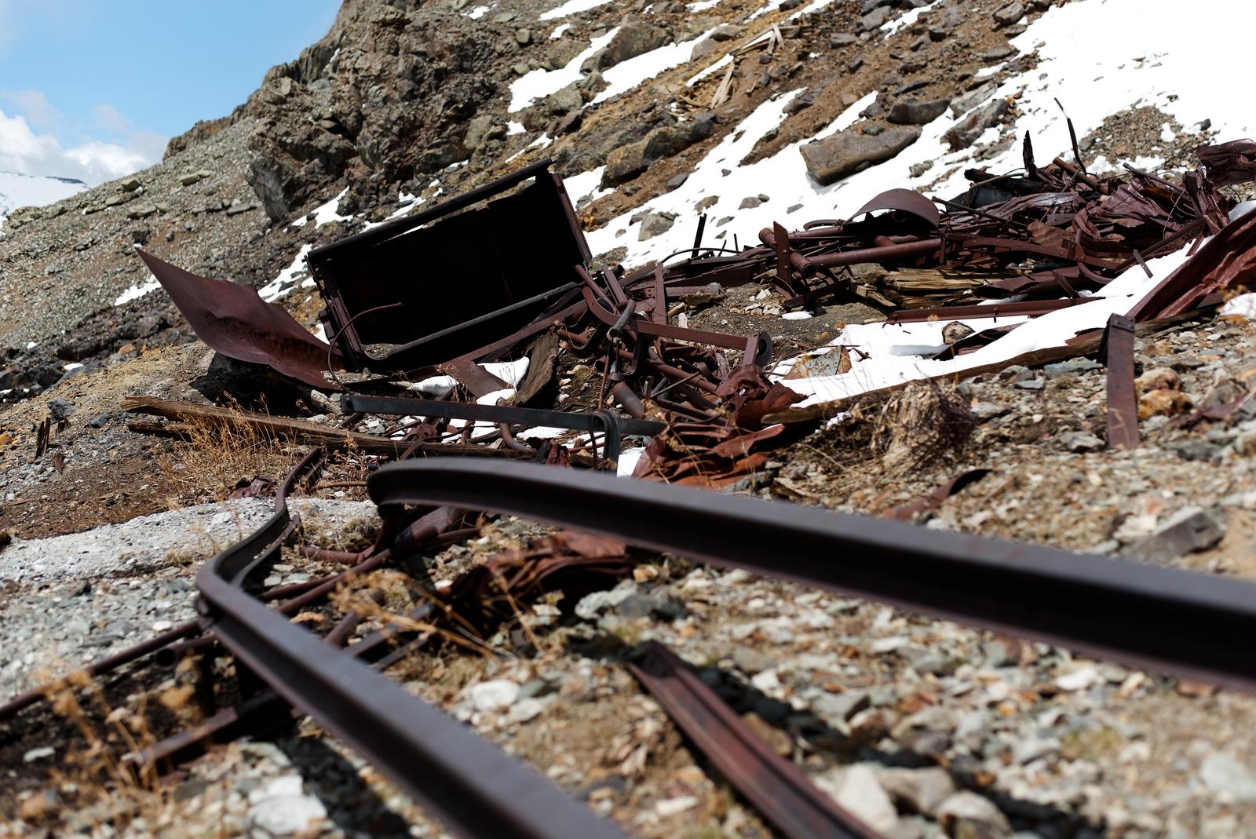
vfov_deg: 27.0
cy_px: 420
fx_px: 1745
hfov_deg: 39.6
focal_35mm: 50
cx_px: 628
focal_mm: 50
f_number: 3.2
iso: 100
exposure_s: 1/3200
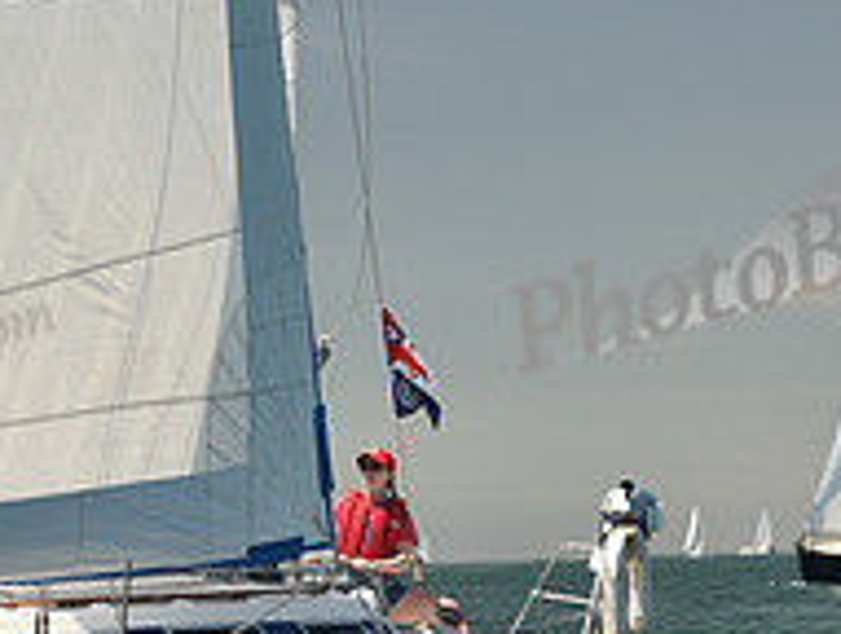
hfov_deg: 9.7
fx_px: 4966
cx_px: 286
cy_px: 548
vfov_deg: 7.3
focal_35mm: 204
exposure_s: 1/800
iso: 250
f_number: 4.5
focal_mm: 70
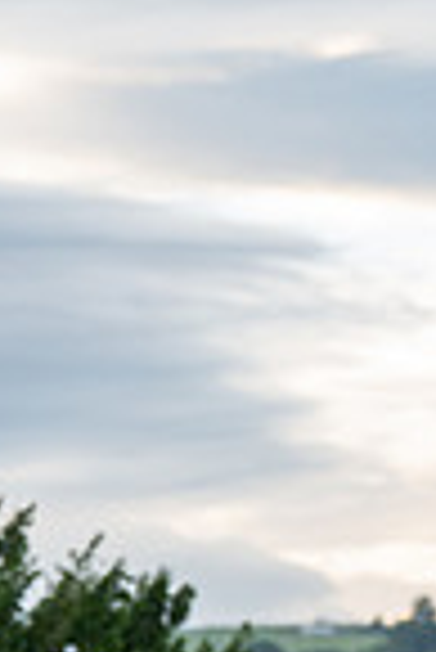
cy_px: 899
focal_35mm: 295
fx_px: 5346
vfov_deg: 6.9
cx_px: 557
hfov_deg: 4.7
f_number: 3.2
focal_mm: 95
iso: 800
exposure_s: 1/640
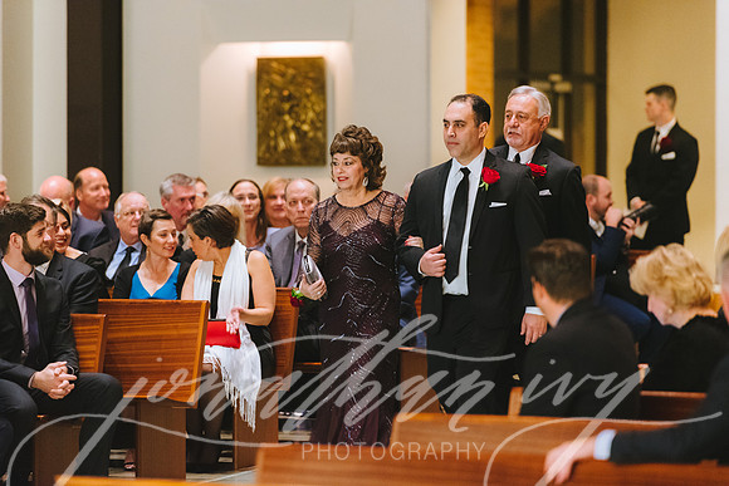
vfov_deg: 6.9
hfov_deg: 10.3
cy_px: 243
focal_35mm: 200
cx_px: 364
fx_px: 4051
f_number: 2.8
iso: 6400
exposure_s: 1/100
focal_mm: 200
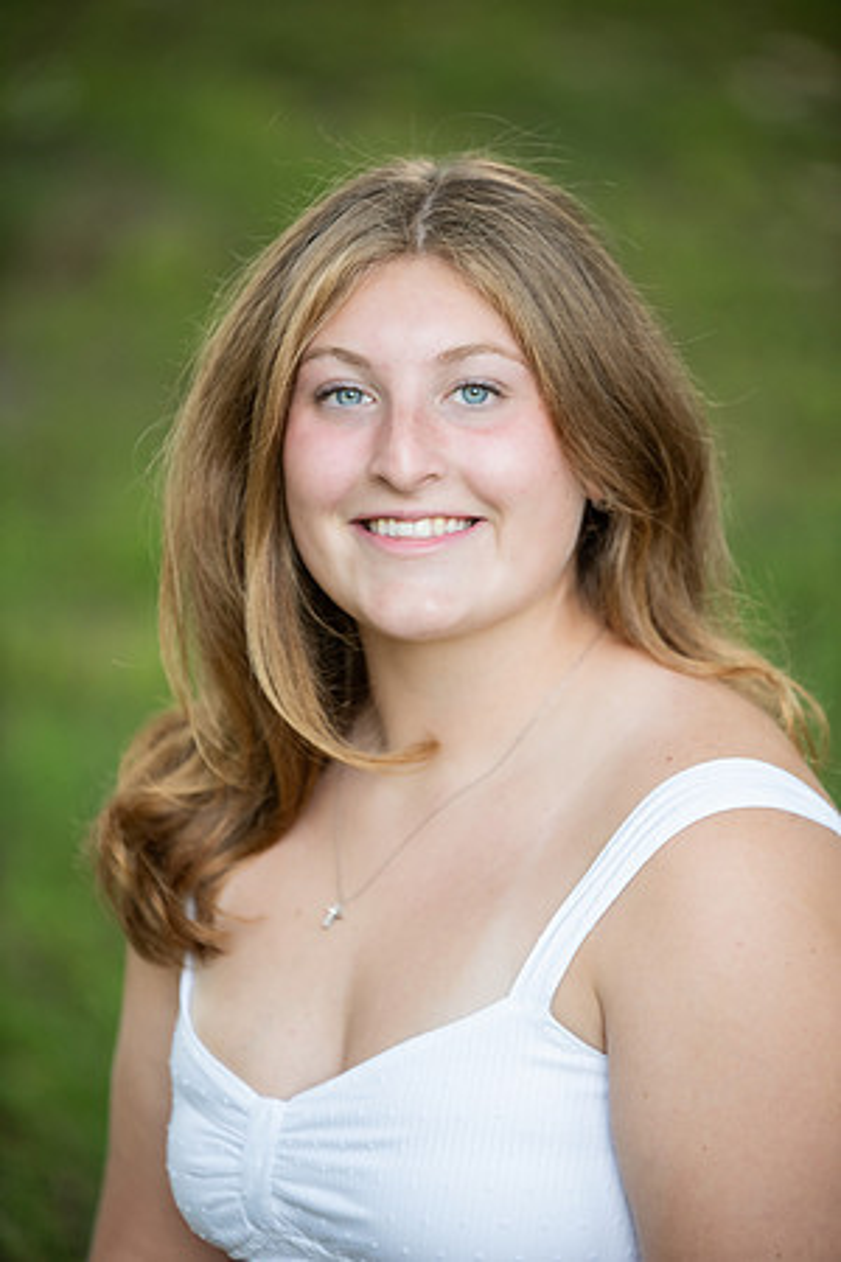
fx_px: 6482
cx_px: 420
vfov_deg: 11.1
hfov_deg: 7.4
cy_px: 631
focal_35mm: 185
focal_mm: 185
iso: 1000
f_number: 3.2
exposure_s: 1/200
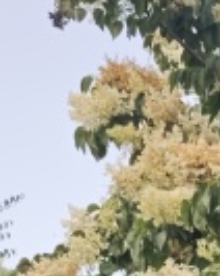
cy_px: 536
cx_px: 490
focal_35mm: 180
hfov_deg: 8.0
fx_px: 1468
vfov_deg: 10.0
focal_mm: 6.68
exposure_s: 1/319
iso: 50
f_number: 1.44
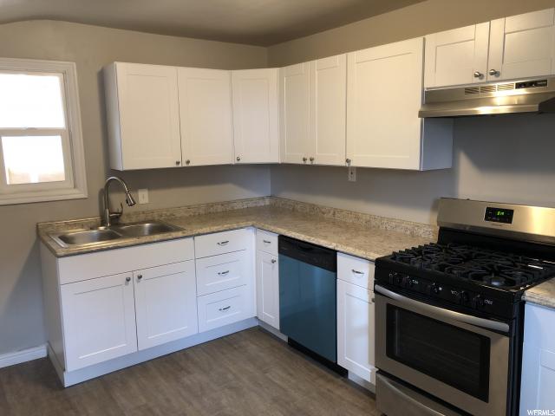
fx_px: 449
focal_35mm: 28
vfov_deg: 49.7
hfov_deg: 63.4
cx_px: 278
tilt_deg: -8.1
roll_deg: +1.7
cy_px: 208
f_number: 1.8
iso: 50
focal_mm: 4
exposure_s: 1/15
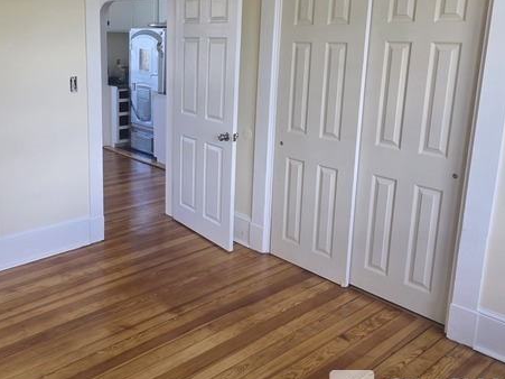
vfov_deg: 41.4
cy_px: 135
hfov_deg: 52.0
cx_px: 137
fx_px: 496
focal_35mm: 34
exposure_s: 1/180
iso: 125
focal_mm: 6.3
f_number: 1.7
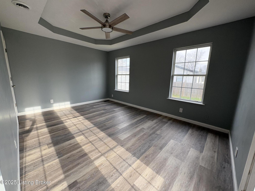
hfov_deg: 102.1
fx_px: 103
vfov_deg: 85.7
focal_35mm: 14
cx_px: 128
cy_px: 96
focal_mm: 2.22
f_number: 2.2
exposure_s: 1/128
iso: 100
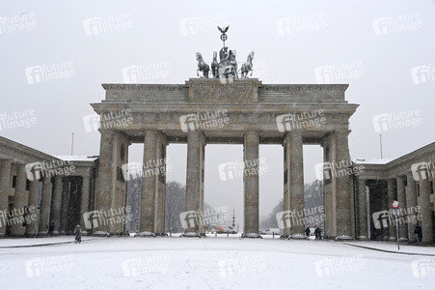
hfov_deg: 46.4
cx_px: 218
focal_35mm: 42
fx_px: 507
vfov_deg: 31.8
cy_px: 145
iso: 1600
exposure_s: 1/160
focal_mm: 42
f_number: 11
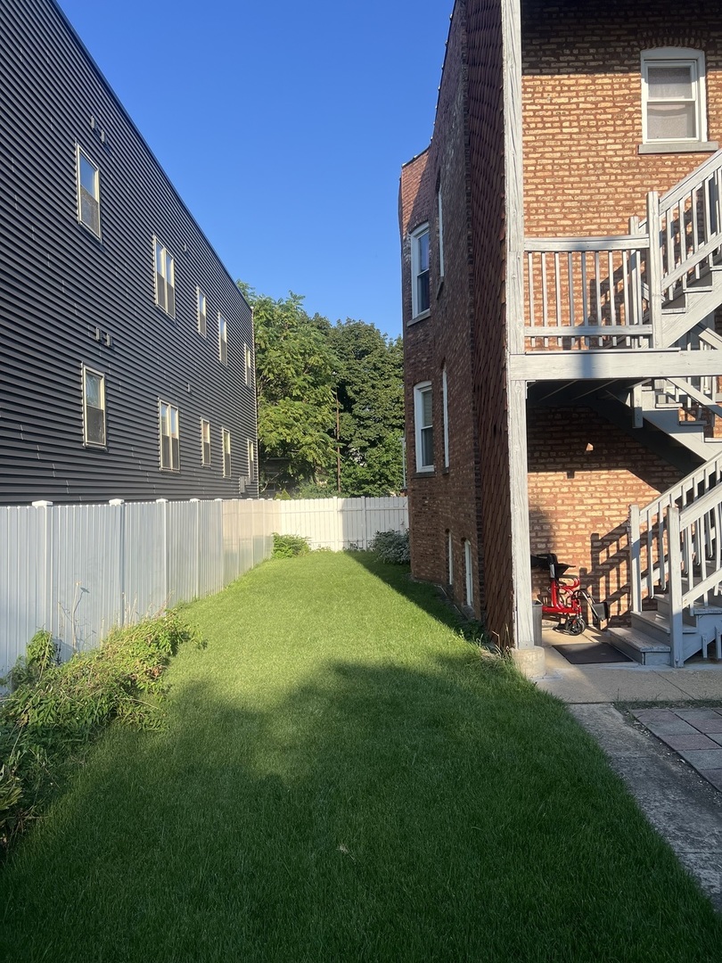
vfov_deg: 67.3
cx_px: 361
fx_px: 723
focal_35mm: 26
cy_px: 482
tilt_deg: +2.5
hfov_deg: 53.1
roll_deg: +0.9
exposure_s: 1/2457
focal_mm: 5.7
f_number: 1.5
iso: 50
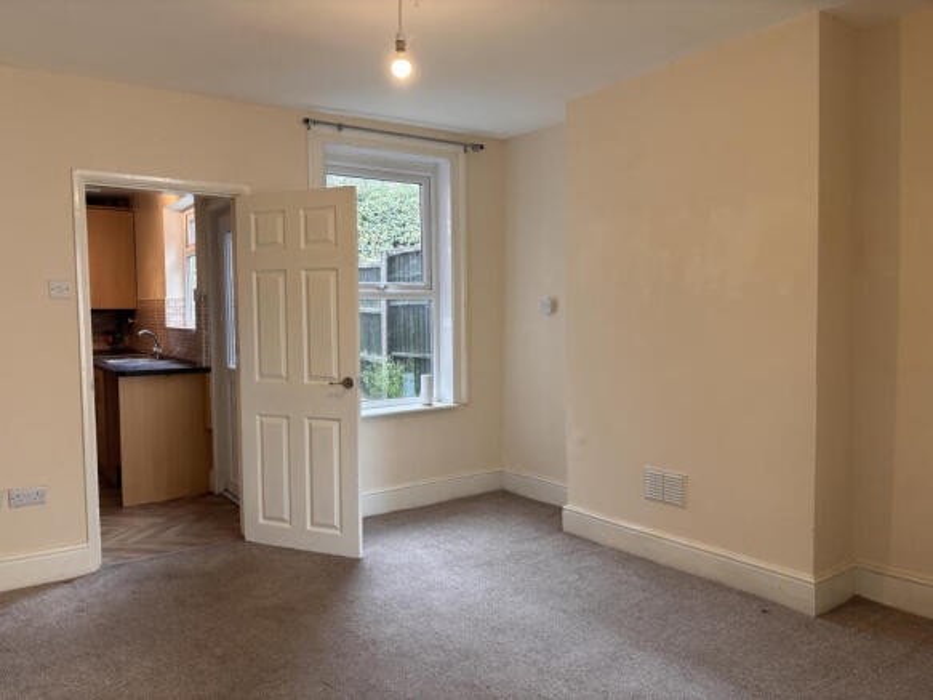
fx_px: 701
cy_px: 350
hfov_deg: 67.3
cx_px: 466
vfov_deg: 53.0
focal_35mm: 26
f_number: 1.6
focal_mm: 5.96
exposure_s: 1/100
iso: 100
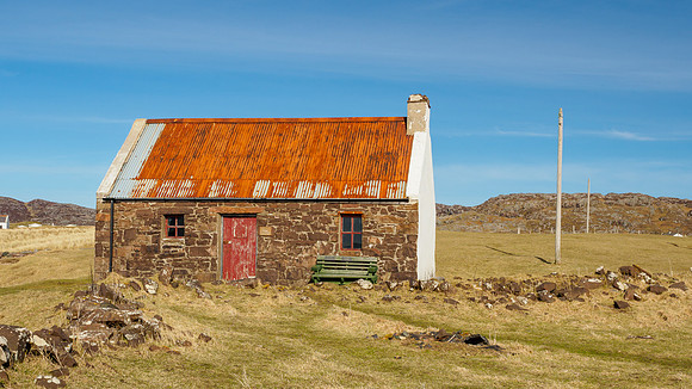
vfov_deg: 24.9
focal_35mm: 48
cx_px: 346
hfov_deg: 43.0
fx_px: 879
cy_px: 194
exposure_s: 1/250
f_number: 7.1
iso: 200
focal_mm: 22
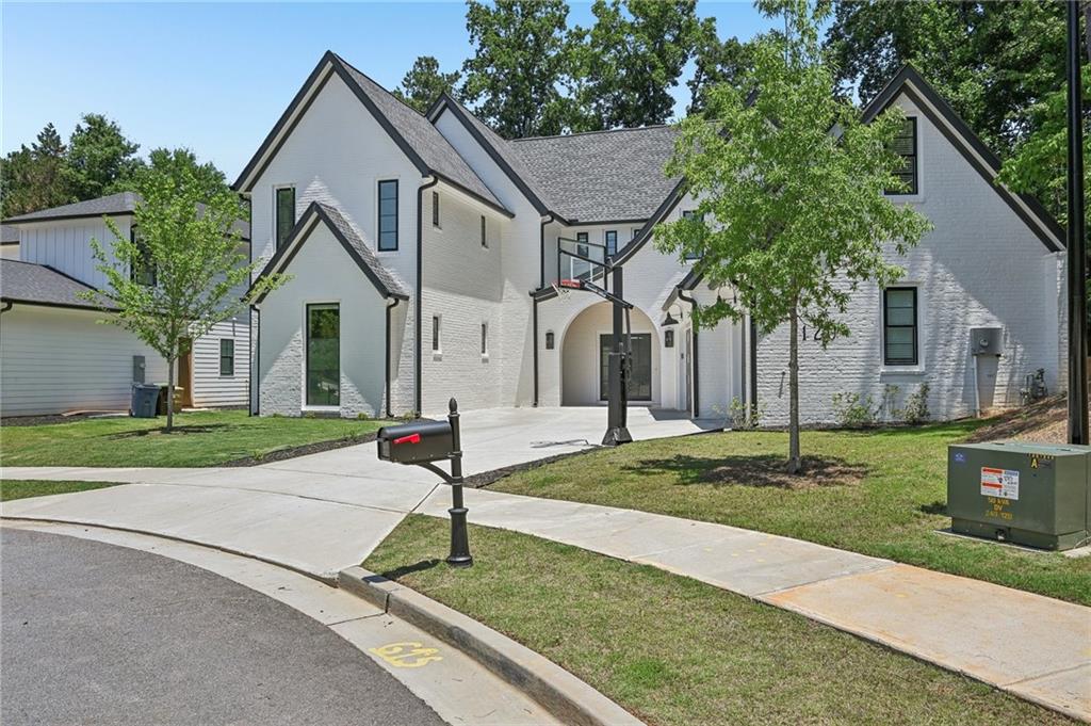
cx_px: 546
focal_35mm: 26
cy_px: 363
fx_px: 787
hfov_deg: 69.4
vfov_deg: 49.5
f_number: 8
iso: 100
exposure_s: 1/400
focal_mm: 26
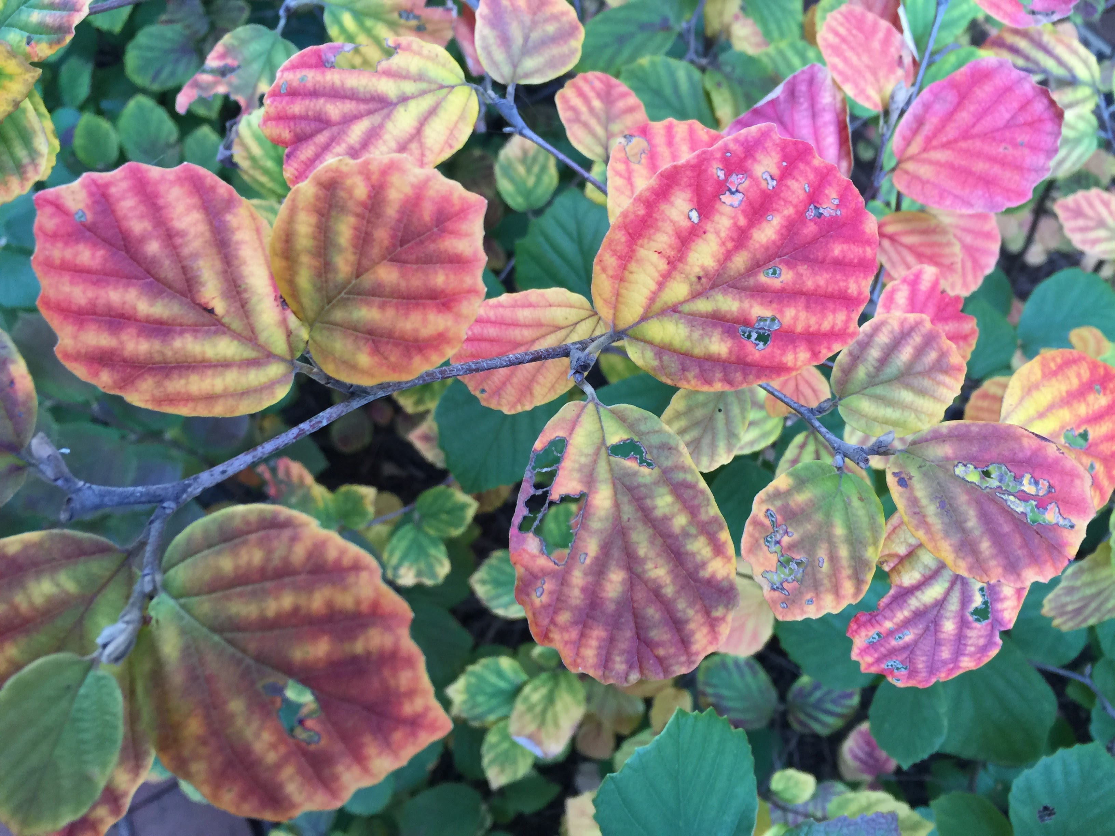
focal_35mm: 29
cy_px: 418
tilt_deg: -53.5
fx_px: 934
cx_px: 558
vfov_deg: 48.2
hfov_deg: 61.7
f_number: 2.2
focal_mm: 4.15
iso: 50
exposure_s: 1/15
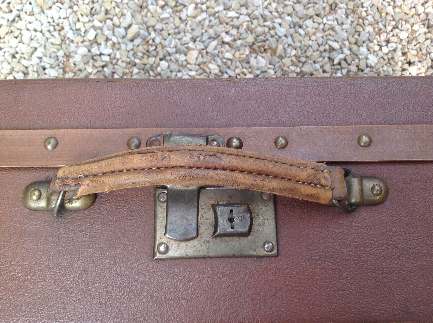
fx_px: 437
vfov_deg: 40.6
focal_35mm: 35
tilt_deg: -75.2
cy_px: 162
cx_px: 216
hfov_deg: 52.7
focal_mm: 4.28
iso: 50
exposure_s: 1/120
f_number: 2.4
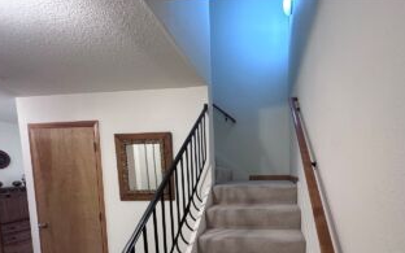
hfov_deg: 86.6
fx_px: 210
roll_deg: +0.8
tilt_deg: -4.5
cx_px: 248
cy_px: 188
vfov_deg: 59.1
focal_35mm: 19
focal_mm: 2.22
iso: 250
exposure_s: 1/60
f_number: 2.2
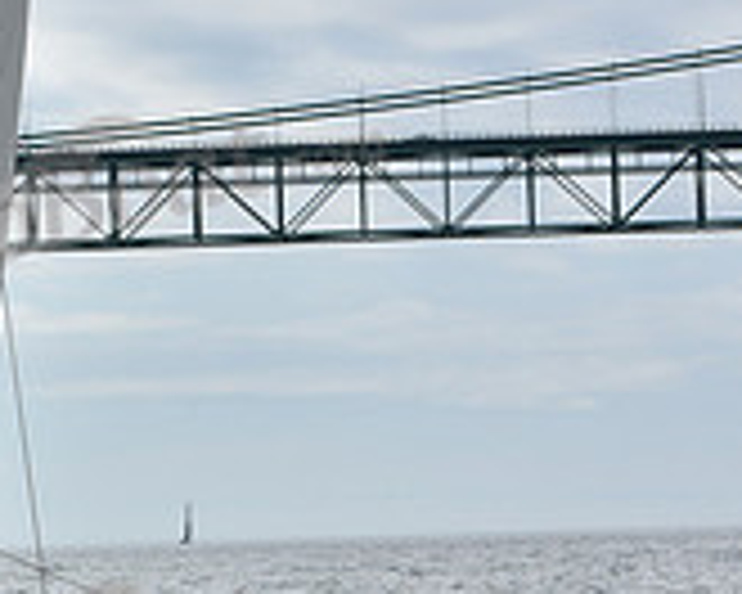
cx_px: -477
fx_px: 6237
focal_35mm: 284
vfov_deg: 5.4
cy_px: 506
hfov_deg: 6.7
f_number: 11
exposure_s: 1/800
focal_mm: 86
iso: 250
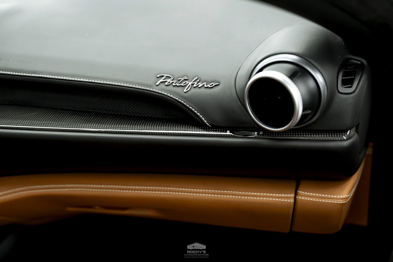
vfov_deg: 27.0
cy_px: 131
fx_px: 546
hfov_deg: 39.6
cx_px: 196
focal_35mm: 50
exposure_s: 1/640
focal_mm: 50
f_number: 2.5
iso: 4000
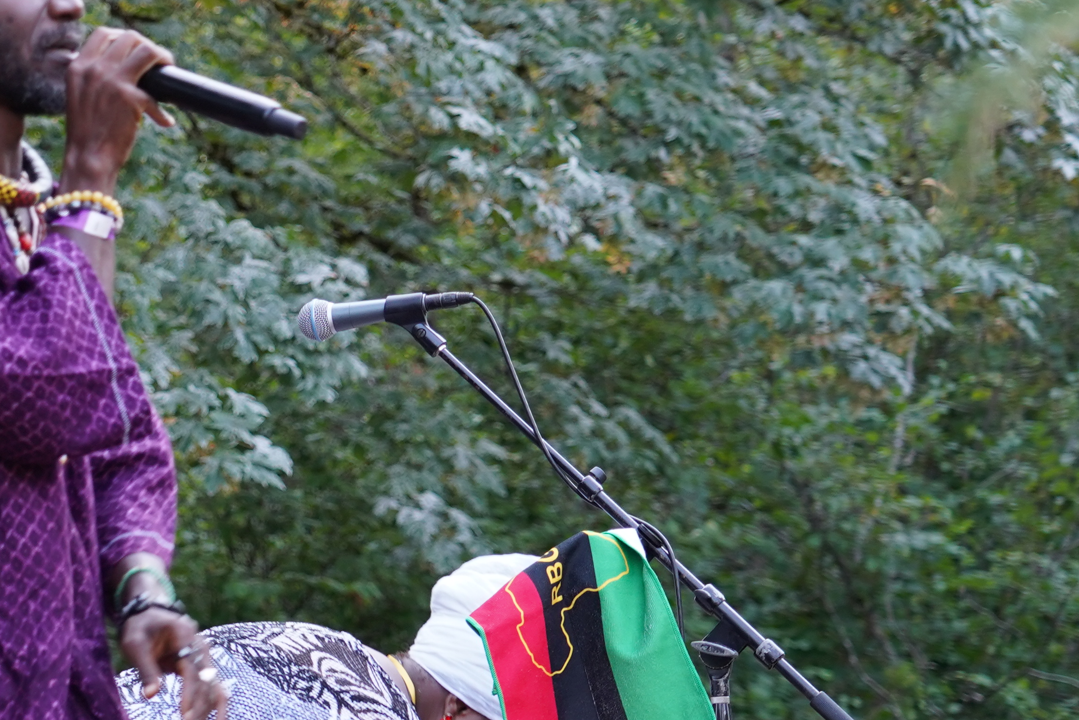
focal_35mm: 156
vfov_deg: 8.8
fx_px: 4676
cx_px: -107
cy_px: 390
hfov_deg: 12.9
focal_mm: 59
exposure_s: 1/160
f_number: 4
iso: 500
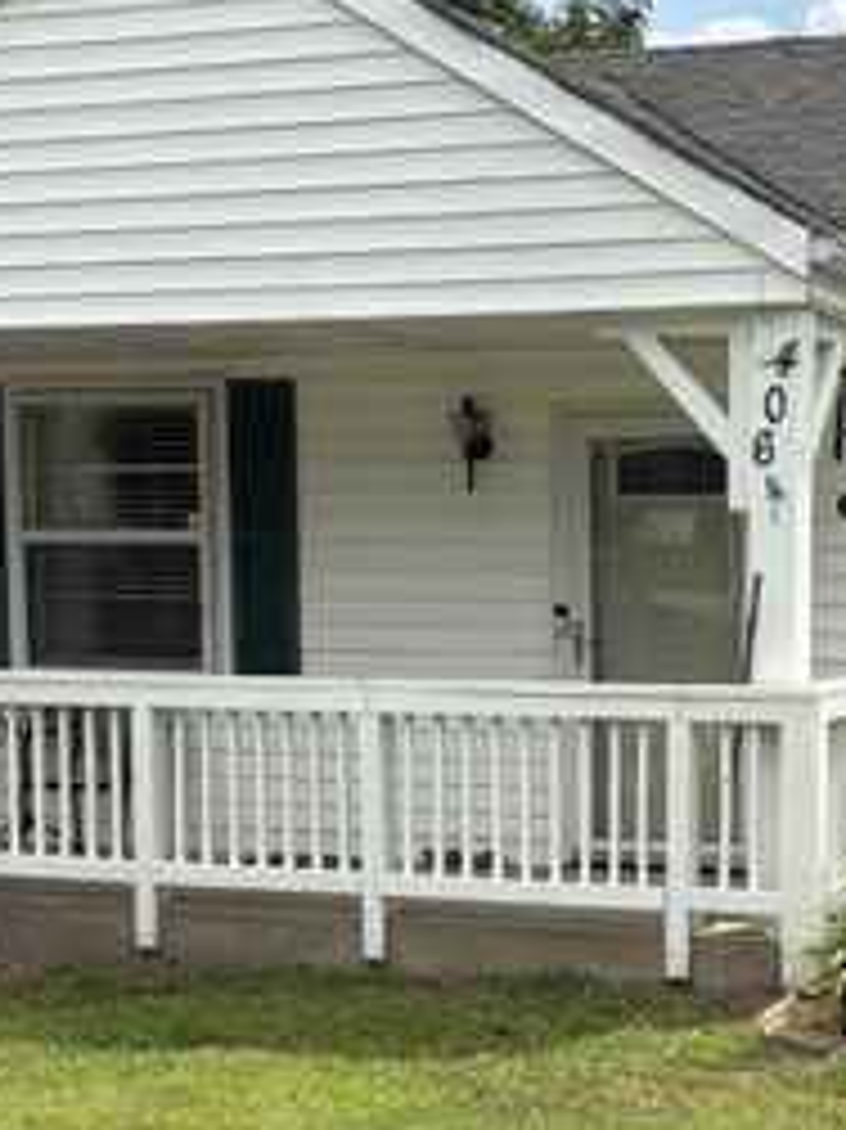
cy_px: 808
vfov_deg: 27.9
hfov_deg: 20.9
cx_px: 738
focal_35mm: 69
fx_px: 2250
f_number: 1.6
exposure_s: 1/3279
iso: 50
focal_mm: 5.96
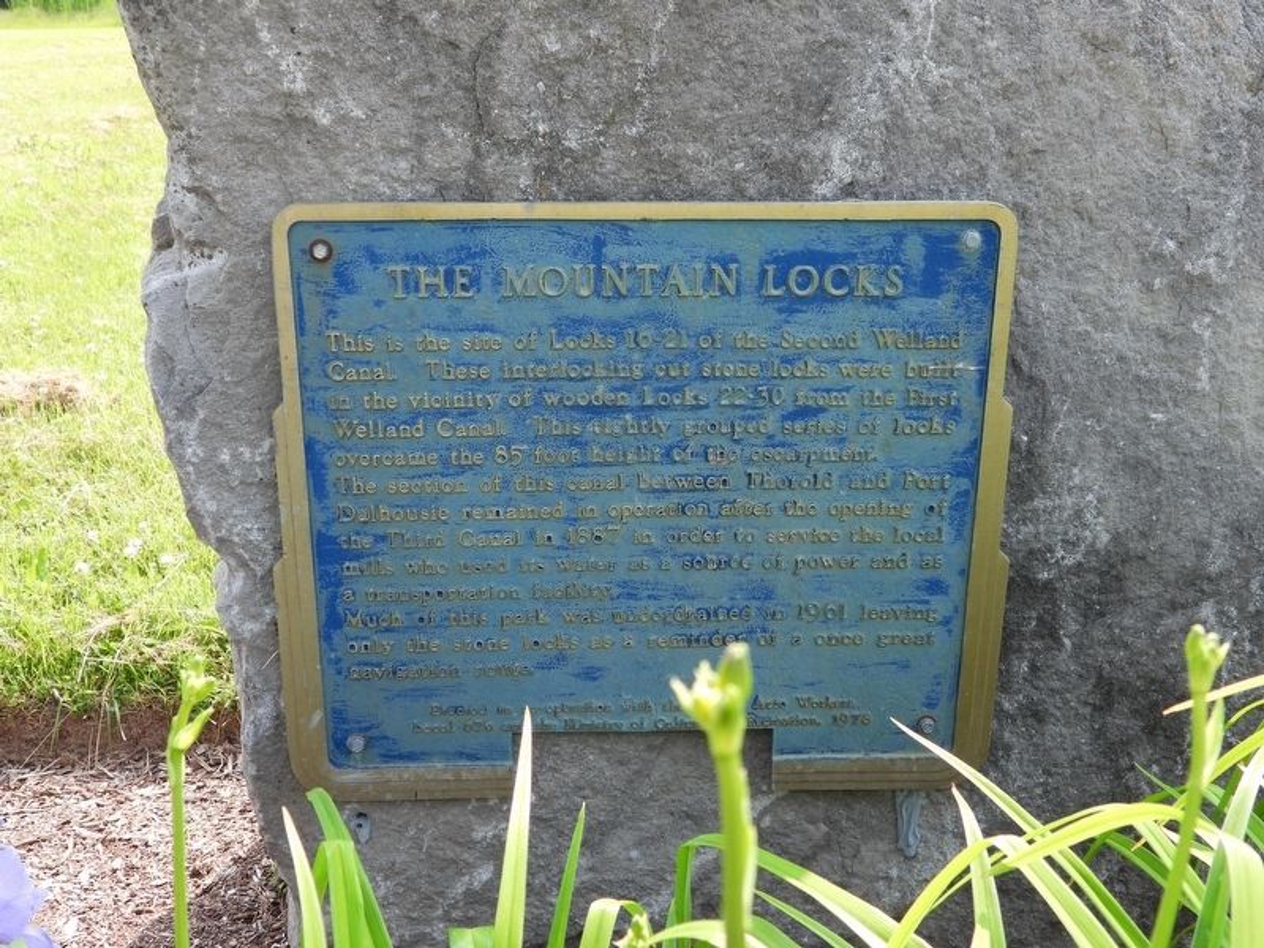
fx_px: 1388
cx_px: 632
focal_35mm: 38
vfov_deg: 37.7
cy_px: 474
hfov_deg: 49.0
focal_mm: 6.8
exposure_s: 1/200
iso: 100
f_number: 3.2
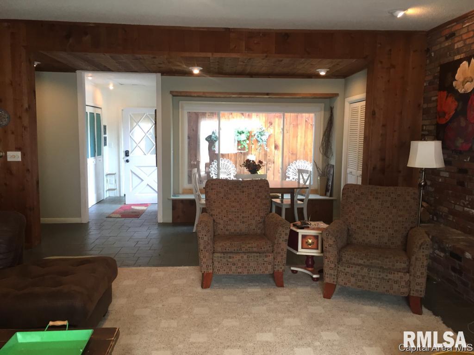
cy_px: 178
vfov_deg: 48.2
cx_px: 237
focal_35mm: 29
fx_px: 397
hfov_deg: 61.7
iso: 40
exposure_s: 1/30
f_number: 2.2
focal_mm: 4.15
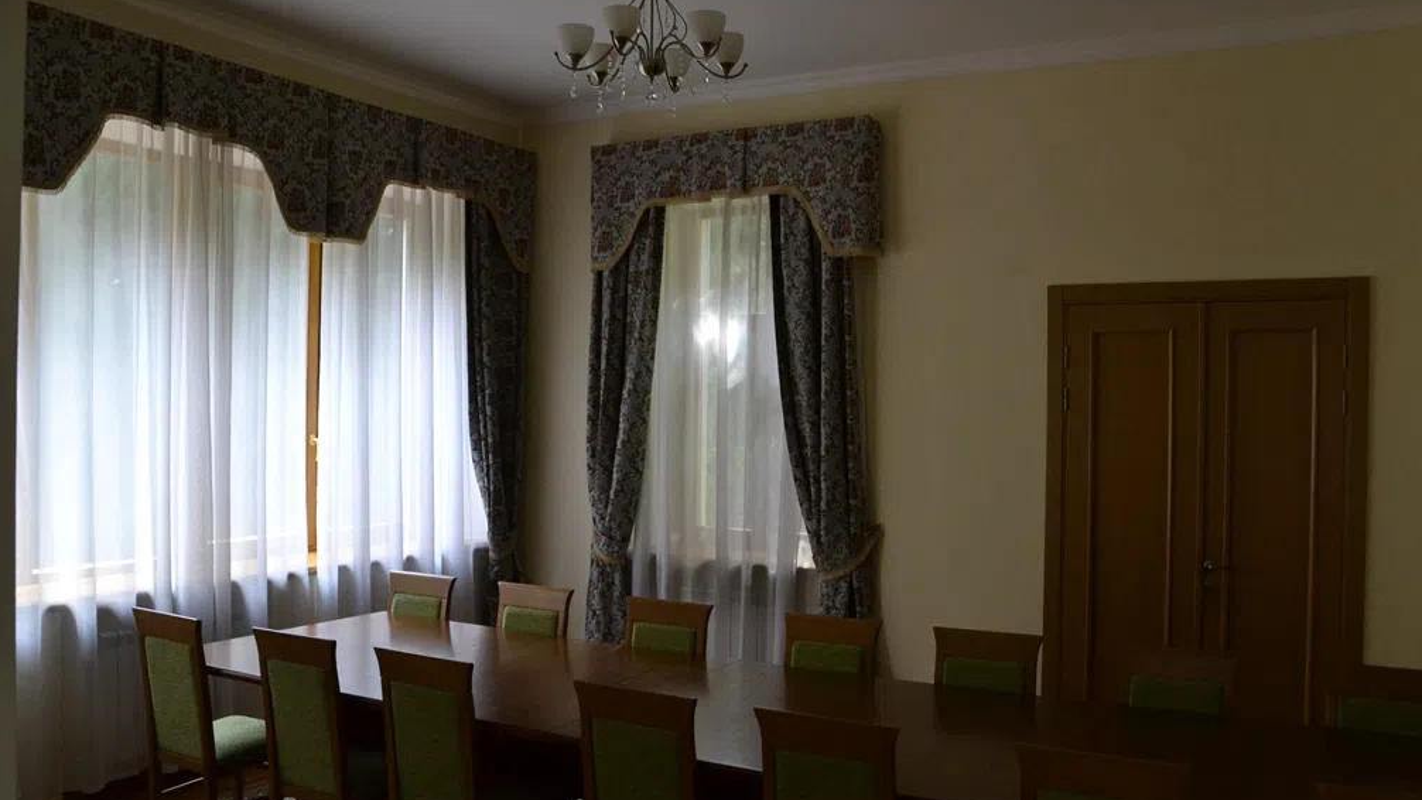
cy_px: 398
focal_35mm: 32
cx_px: 721
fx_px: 1207
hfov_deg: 61.0
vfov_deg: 36.7
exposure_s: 1/100
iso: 1600
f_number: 5
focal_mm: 20
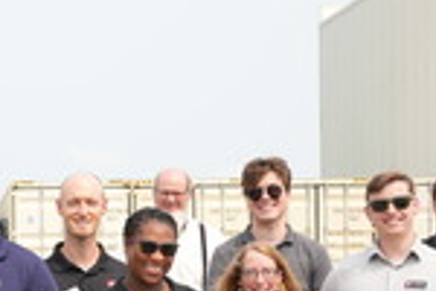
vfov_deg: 10.2
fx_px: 1611
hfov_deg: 15.0
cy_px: 346
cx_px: -41
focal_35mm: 133
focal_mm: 35
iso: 100
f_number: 7.1
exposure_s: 1/200
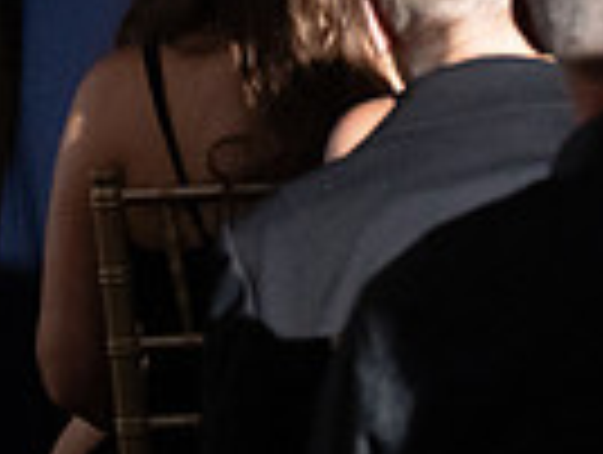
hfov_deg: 4.4
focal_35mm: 453
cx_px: -148
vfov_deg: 3.3
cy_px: -274
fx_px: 7905
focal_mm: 73
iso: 2500
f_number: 4.5
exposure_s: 1/200
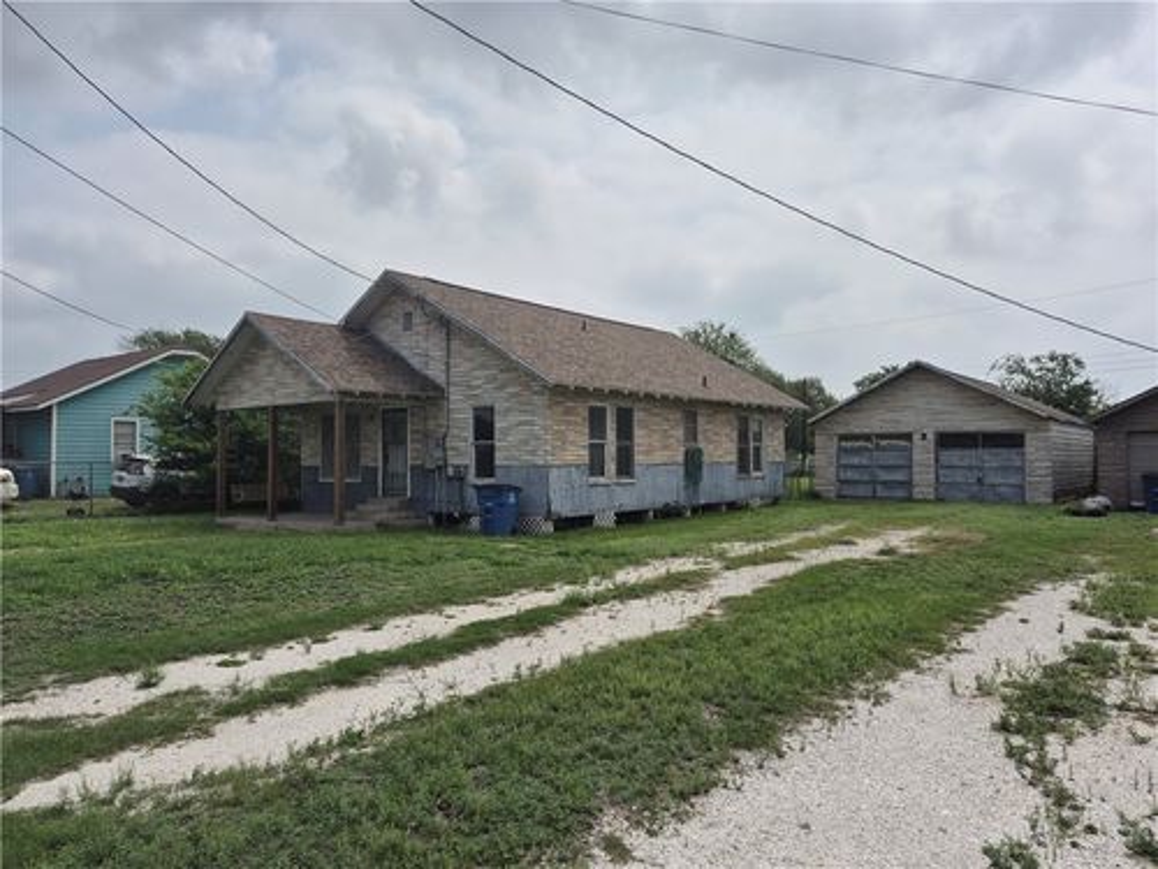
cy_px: 434
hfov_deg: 73.9
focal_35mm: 23
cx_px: 579
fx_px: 769
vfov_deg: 58.9
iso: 25
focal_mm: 5.4
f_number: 1.8
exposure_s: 1/2888
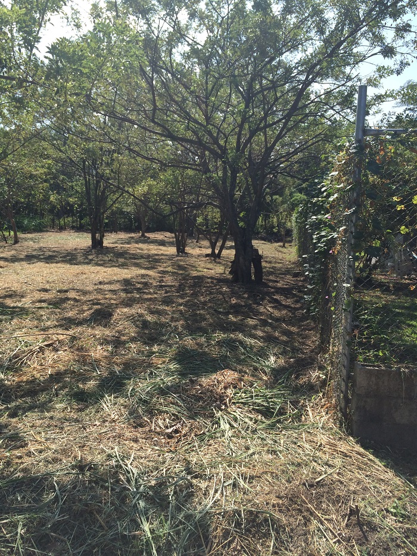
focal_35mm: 29
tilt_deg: -7.7
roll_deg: +0.7
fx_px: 466
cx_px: 208
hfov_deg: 48.2
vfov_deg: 61.7
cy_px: 278
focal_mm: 4.15
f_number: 2.2
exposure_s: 1/1414
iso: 32
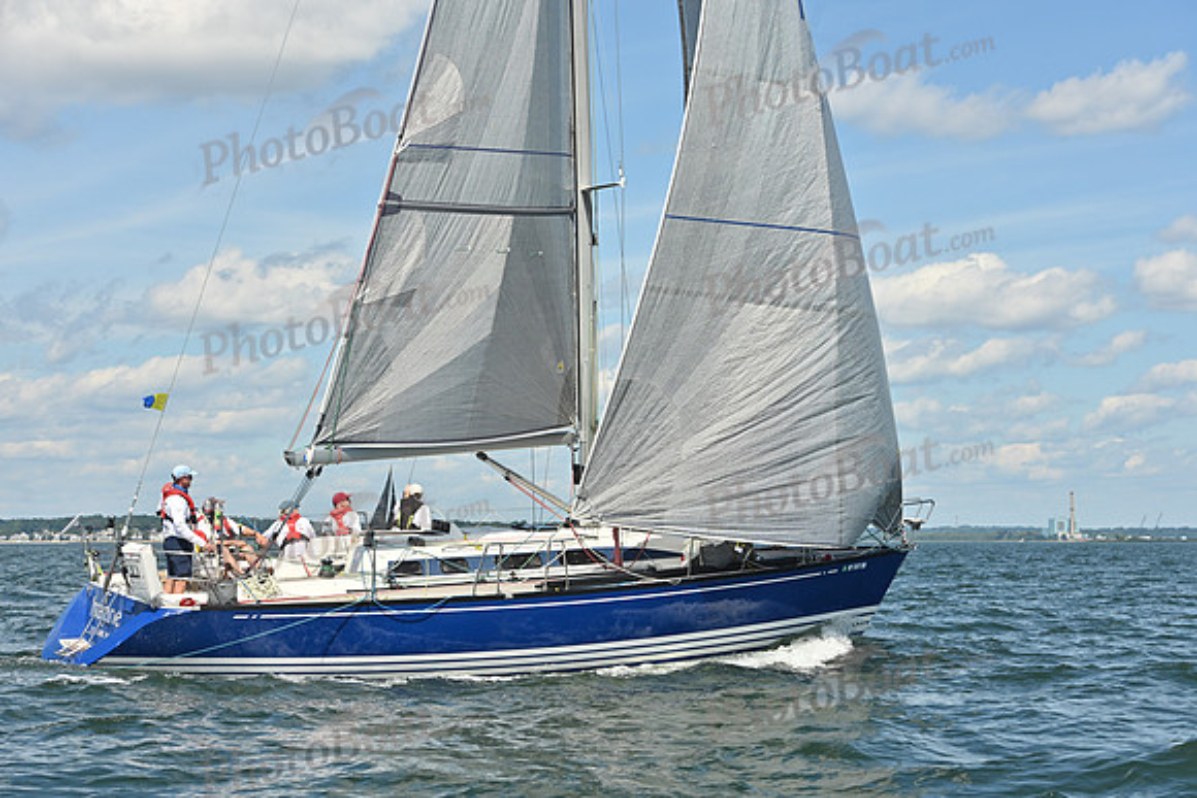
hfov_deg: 26.0
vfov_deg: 17.5
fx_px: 2594
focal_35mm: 78
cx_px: 598
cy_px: 399
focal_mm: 78
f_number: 7.1
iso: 250
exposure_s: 1/1250
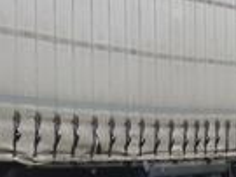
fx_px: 2834
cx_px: -283
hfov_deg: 4.7
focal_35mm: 416
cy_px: -25
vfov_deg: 3.6
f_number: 5
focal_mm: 12.5
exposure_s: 1/320
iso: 100
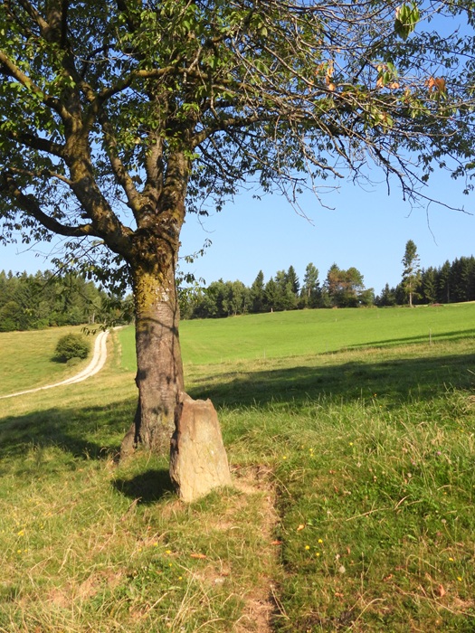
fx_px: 549
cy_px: 316
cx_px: 238
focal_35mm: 30
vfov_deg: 60.0
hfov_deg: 46.8
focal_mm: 5.4
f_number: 3.2
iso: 100
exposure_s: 1/1250
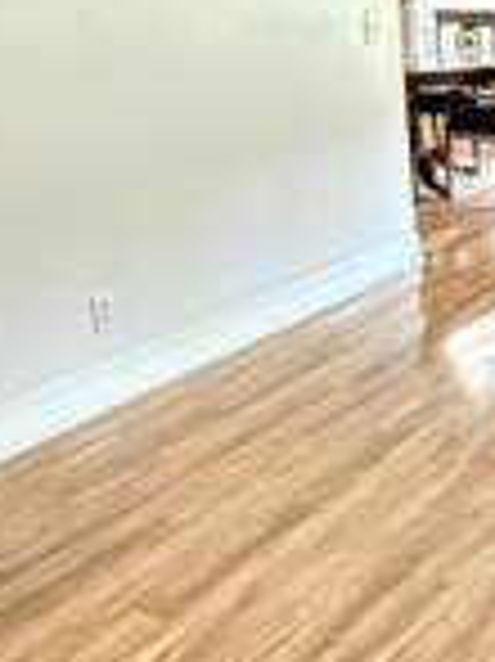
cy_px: 261
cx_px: 616
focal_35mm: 61
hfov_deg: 21.9
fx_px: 1165
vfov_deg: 31.6
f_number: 2.2
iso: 3200
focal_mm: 2.22
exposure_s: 1/15
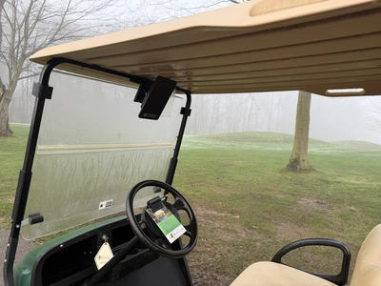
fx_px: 264
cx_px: 190
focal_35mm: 24
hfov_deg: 71.6
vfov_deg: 56.8
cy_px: 143
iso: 80
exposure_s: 1/129
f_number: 1.78
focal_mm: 6.76
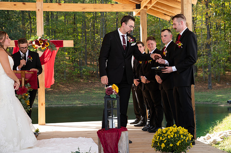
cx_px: 118
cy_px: 78
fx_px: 345
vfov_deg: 25.1
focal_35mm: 54
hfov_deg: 37.0
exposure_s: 1/200
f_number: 4.5
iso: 320
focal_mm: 52
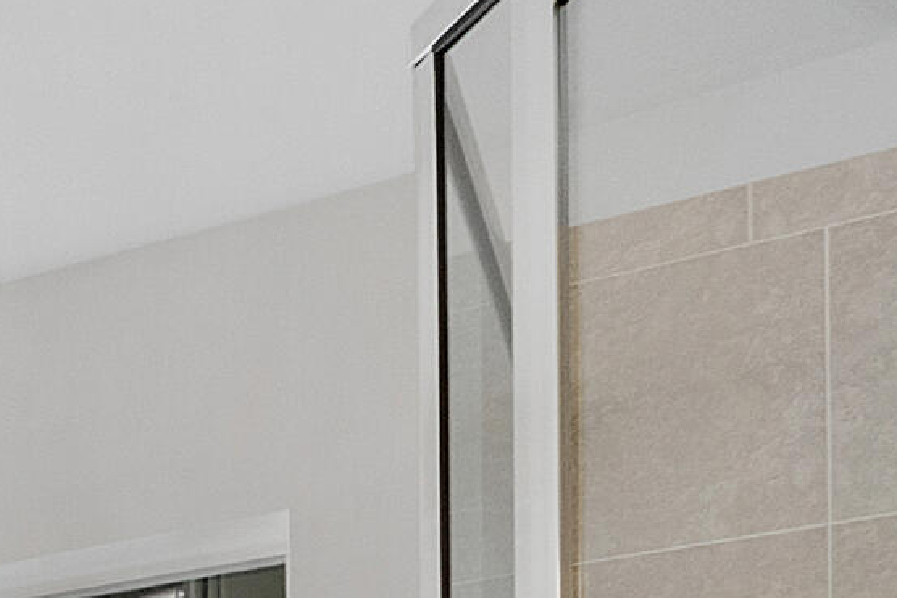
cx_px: -792
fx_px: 2019
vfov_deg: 14.0
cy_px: 1220
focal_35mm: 81
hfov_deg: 18.5
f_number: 8
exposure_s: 1/125
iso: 800
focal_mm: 10
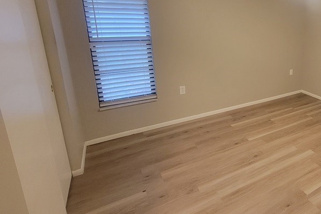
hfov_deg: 66.6
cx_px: 271
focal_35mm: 23
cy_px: 67
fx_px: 205
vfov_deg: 53.7
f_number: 2.2
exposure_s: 1/30
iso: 640
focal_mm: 2.2
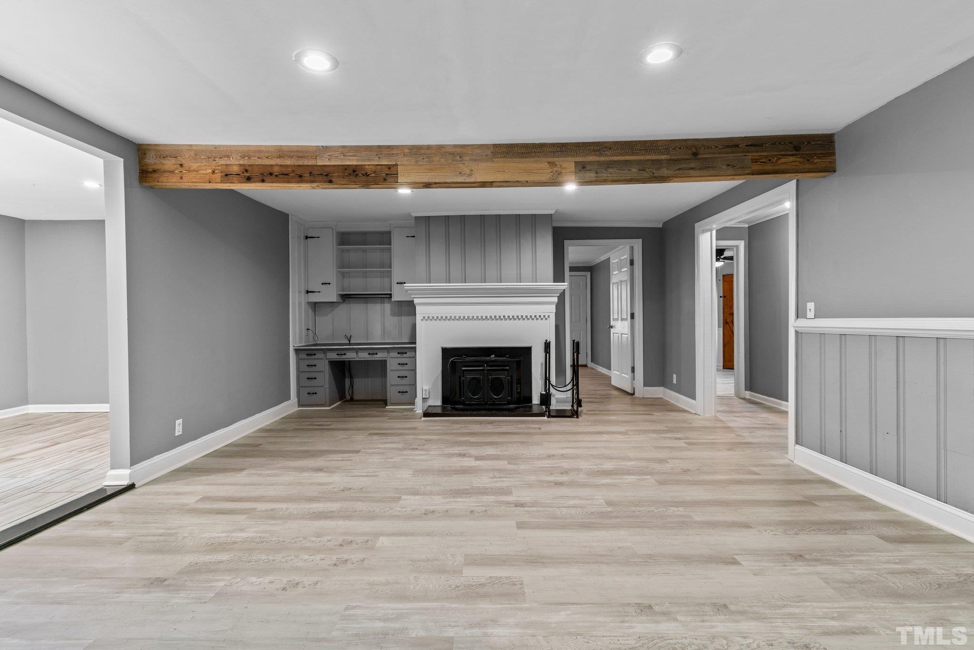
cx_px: 487
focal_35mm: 17
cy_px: 325
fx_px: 460
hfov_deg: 93.3
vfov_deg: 70.5
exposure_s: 1/2
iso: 250
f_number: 8
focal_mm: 17
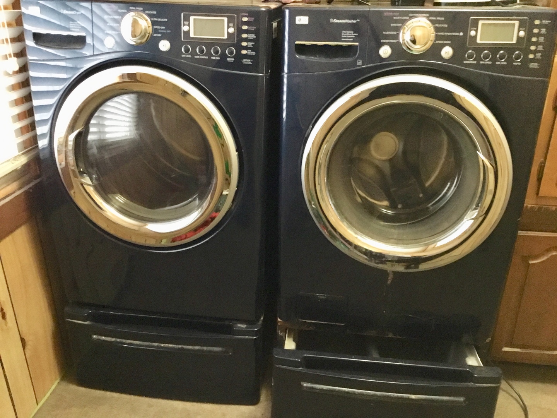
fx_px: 499
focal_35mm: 31
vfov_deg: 45.4
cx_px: 278
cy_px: 209
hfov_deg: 58.4
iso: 320
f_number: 2.4
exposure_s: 1/15
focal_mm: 3.3
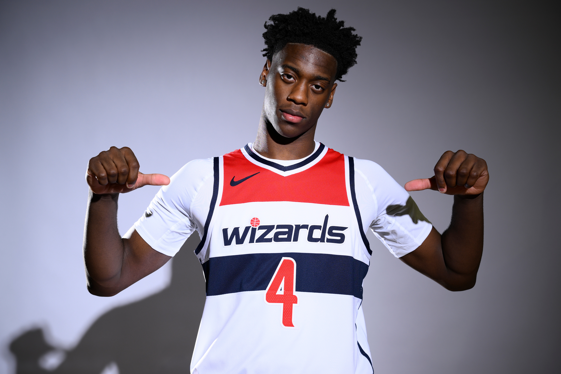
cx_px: 280
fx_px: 810
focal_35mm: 52
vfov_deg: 26.0
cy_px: 187
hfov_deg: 38.2
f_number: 5
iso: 160
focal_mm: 52
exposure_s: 1/200
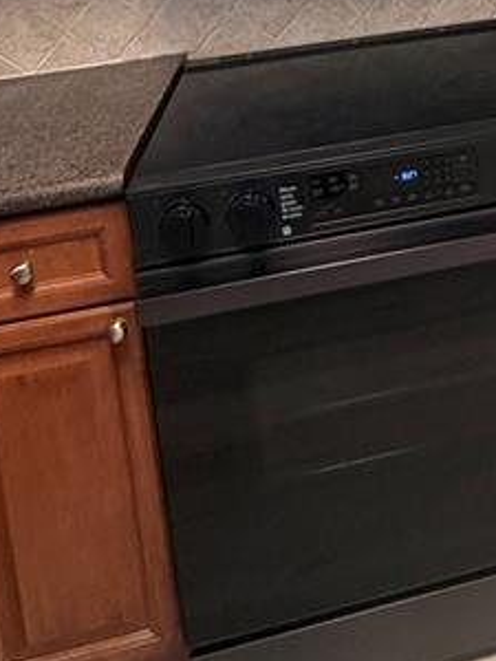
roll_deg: +4.1
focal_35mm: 56
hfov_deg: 23.2
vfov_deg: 29.7
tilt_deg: -7.0
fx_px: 1070
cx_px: 641
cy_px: -123
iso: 200
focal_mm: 2.22
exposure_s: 1/60
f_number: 2.2
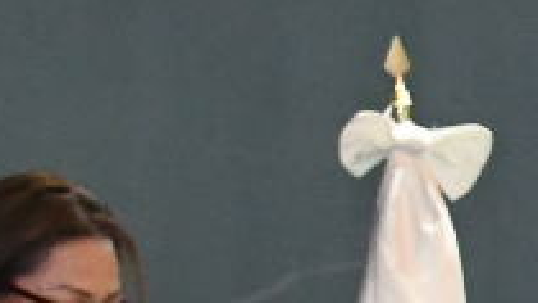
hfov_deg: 7.2
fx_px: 3808
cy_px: 580
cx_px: 1568
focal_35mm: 267
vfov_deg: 4.5
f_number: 5.6
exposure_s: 1/125
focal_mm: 22
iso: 6400
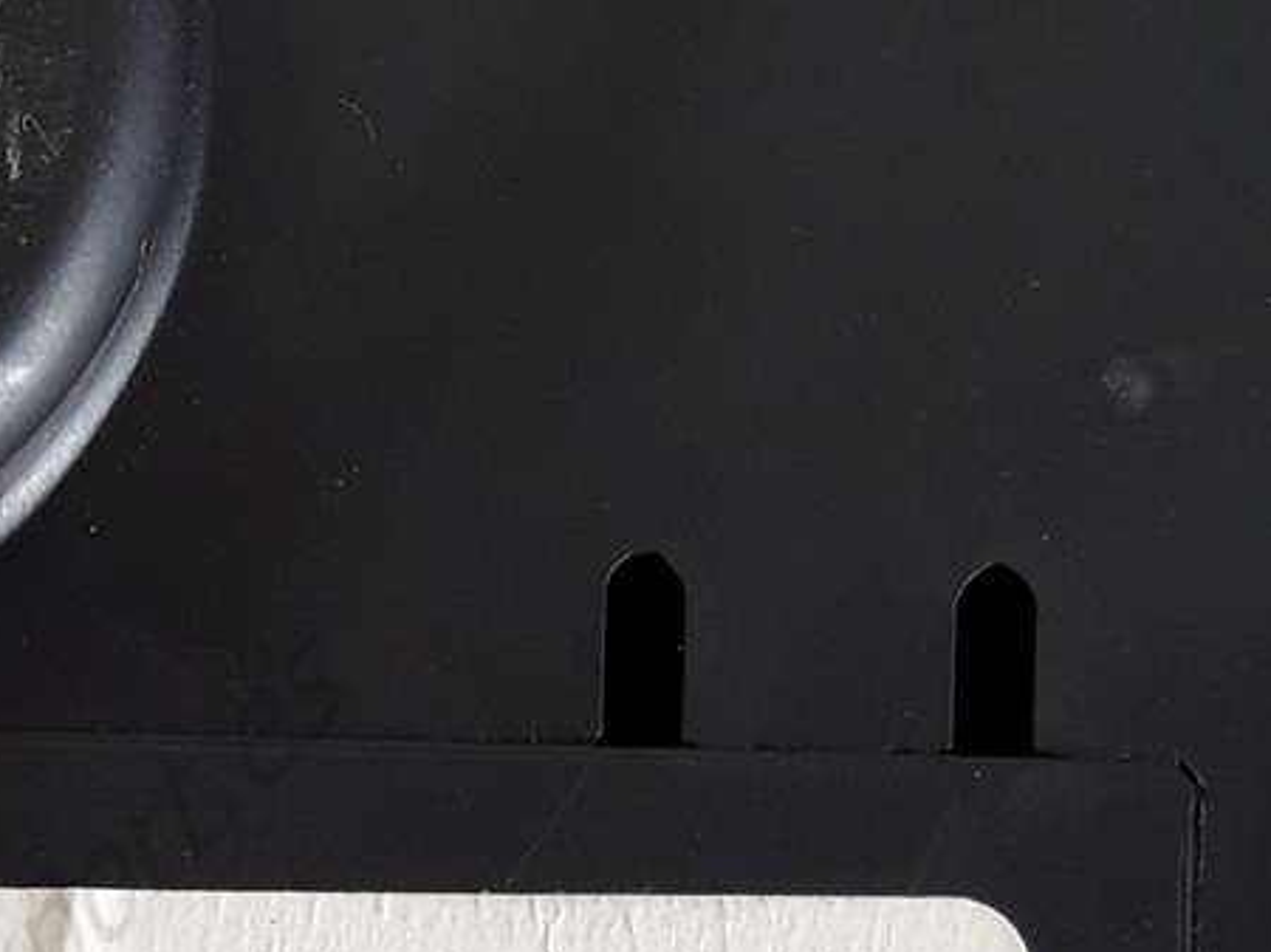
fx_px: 2826
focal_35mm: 77
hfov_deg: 23.9
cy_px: 1082
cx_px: -82
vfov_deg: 18.3
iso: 40
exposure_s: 1/50
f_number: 1.9
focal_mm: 3.7
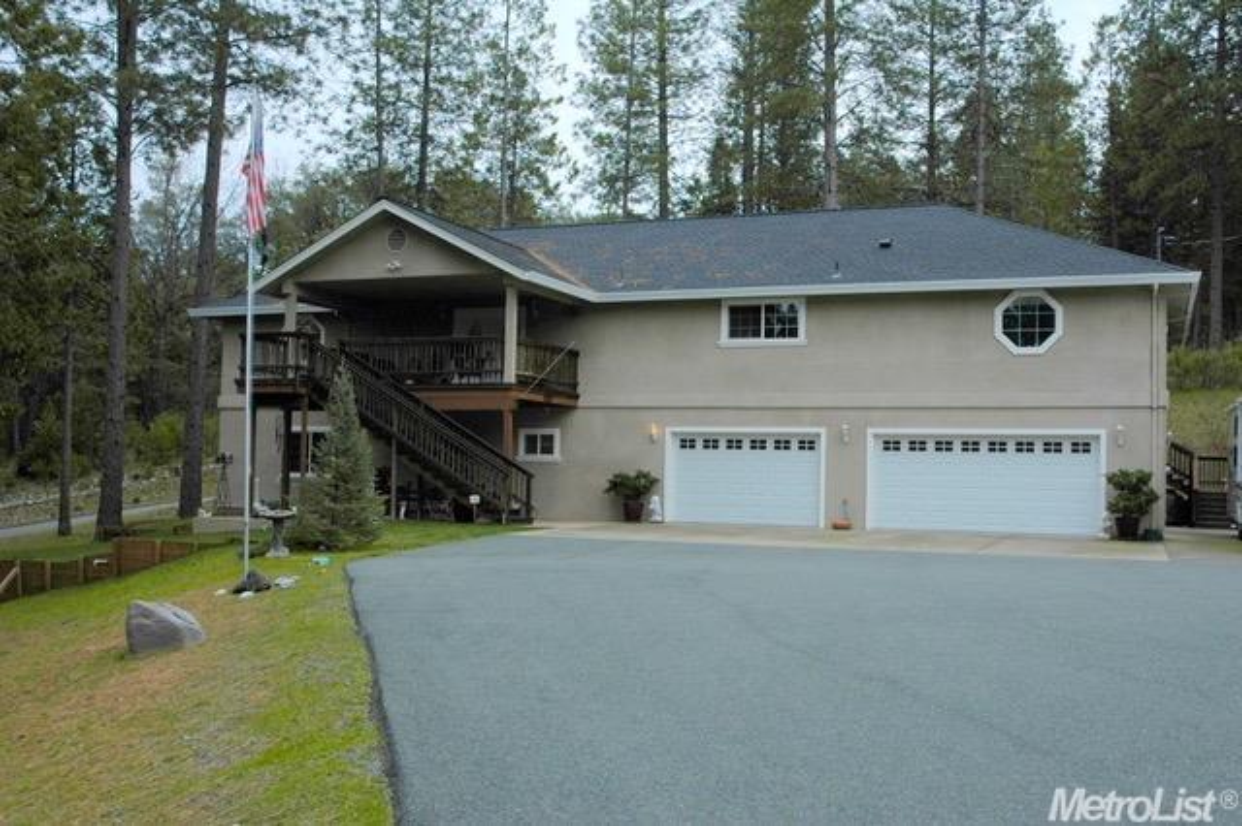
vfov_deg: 35.5
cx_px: 621
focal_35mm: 38
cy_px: 413
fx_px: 1293
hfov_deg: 51.3
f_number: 7.1
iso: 200
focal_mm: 25
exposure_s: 1/160
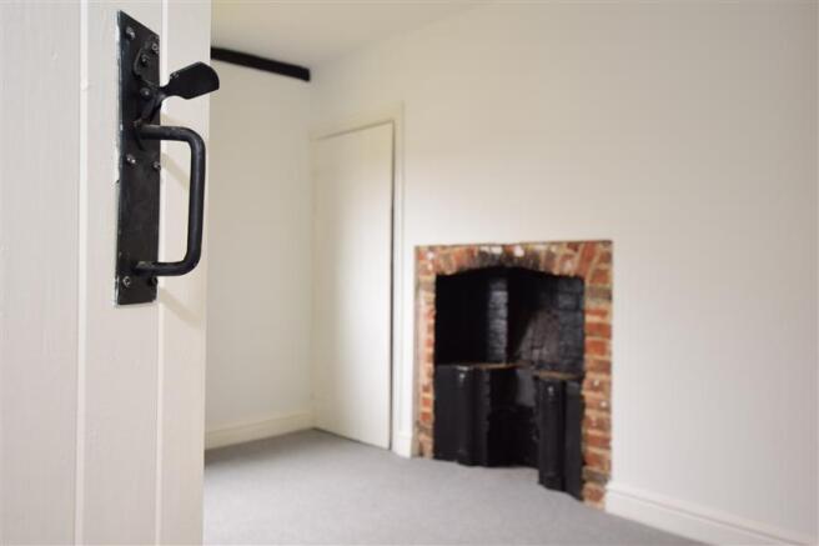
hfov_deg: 61.9
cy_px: 273
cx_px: 410
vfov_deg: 43.6
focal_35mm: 30
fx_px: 682
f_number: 5.6
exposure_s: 1/2.5
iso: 400
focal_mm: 20
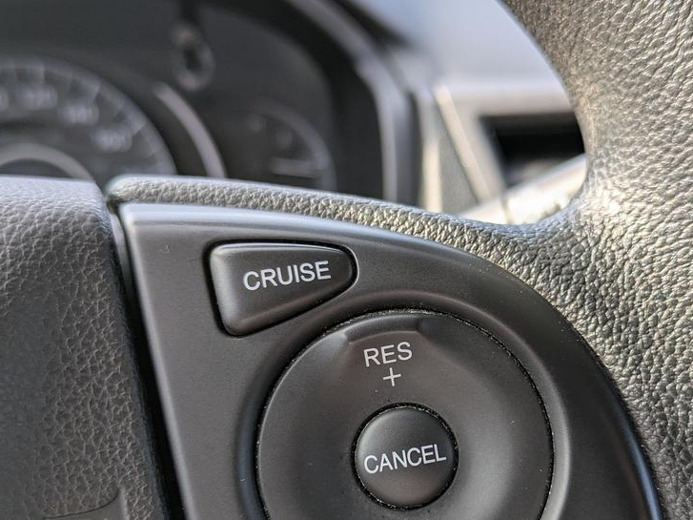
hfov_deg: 42.6
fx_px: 881
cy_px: 373
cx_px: 437
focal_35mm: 44
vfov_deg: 32.4
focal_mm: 5.43
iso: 39
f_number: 1.89
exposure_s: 1/190
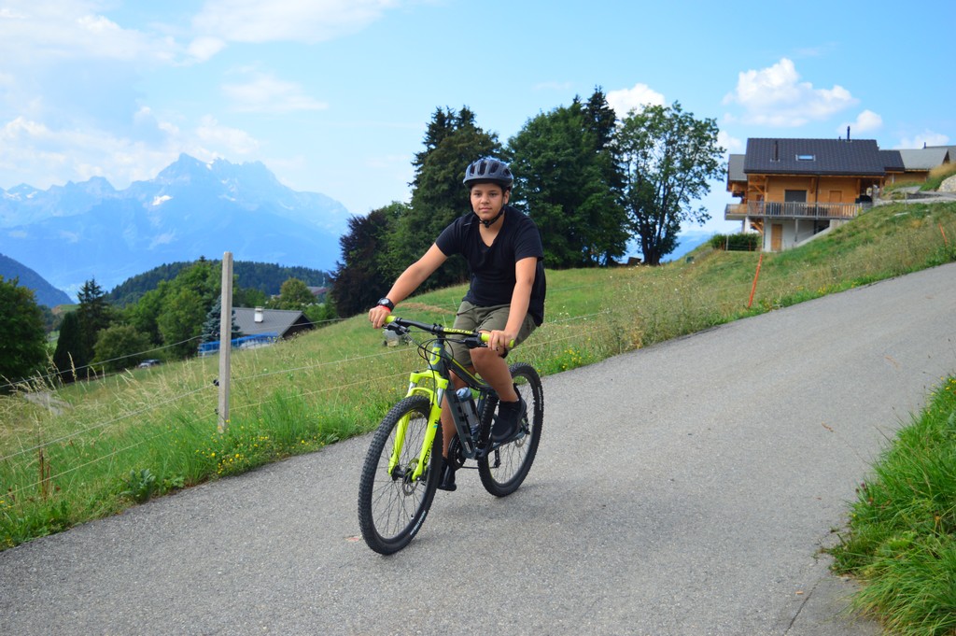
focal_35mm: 44
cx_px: 478
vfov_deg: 30.8
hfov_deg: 45.0
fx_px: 1154
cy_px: 318
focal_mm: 29
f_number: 4.2
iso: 400
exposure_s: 1/2000
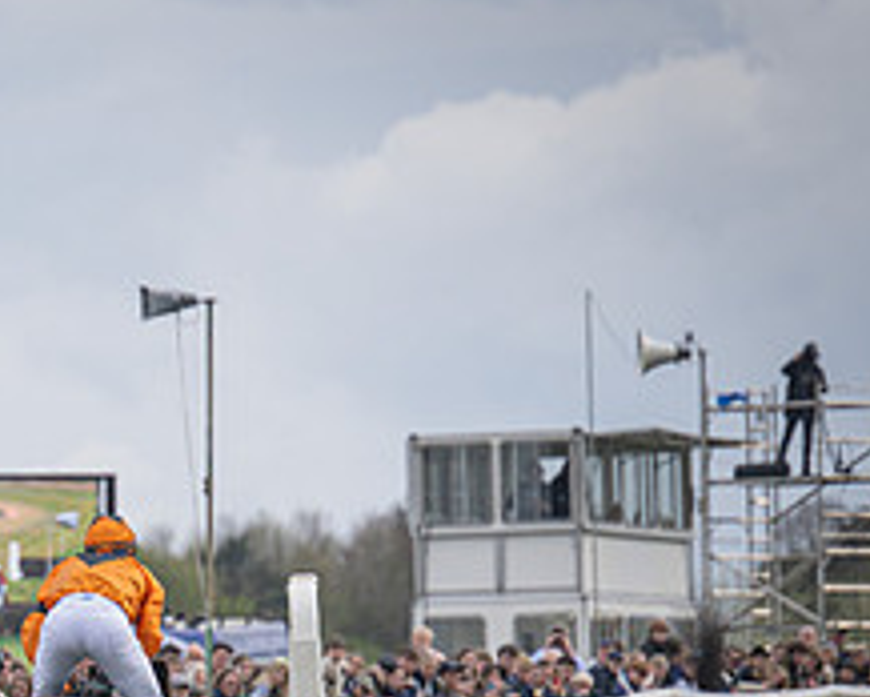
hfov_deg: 2.9
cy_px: 838
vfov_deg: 2.4
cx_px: 117
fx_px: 16906
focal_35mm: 656
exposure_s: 1/800
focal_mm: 210
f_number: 5
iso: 400
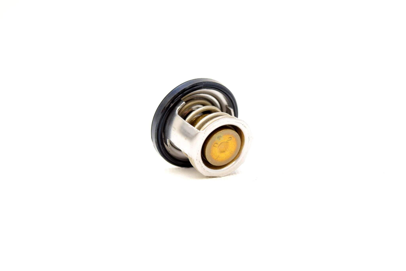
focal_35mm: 60
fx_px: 677
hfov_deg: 33.4
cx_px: 203
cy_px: 136
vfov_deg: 22.7
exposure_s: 1/125
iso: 400
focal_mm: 40
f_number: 5.6
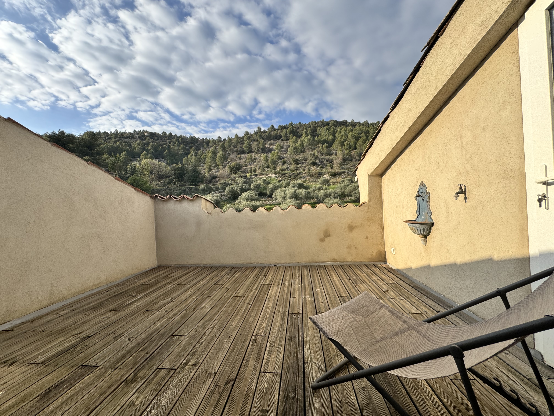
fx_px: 224
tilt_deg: +2.9
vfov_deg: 85.7
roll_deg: +2.2
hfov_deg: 102.1
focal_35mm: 14
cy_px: 208
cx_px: 277
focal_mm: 2.22
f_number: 2.2
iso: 50
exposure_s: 1/1110
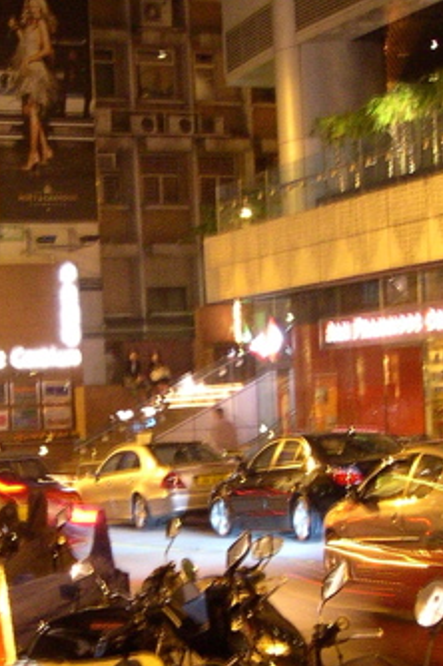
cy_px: 501
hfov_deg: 13.5
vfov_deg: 20.1
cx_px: 171
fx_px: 1868
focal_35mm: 101
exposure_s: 1/3.4
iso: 400
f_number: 2.8
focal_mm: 8
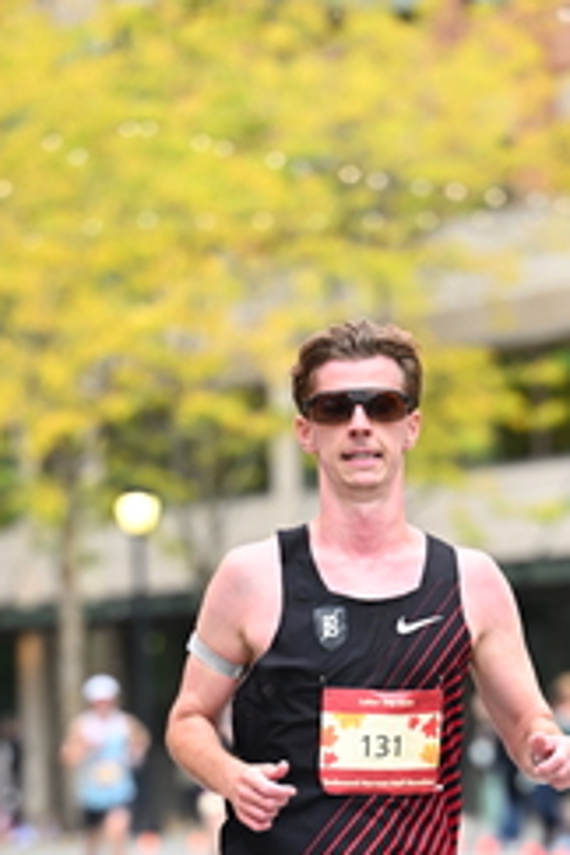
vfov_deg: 8.2
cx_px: 389
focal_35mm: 249
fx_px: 5913
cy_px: 950
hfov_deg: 5.5
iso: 1600
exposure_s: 1/1250
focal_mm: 110
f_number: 2.8
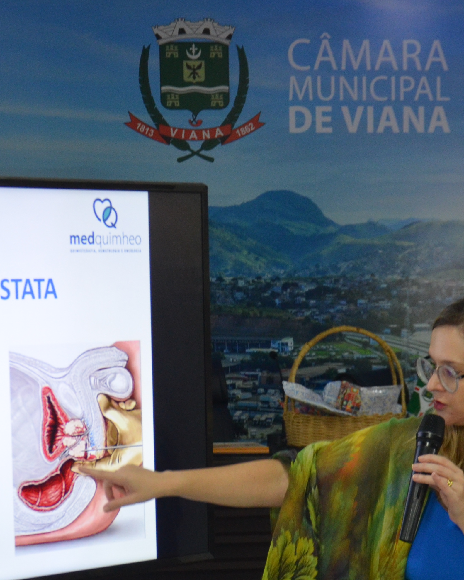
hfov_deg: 11.6
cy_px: 466
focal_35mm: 133
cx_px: 213
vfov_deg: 14.4
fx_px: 2283
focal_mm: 38
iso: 800
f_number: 4.5
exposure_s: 1/50
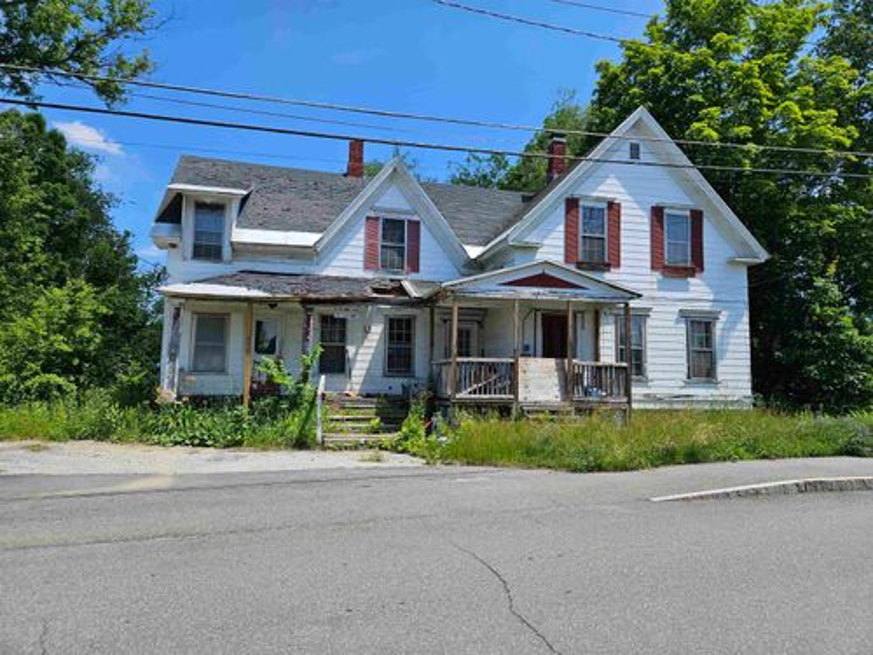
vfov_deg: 58.9
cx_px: 436
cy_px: 328
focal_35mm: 23
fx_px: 580
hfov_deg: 73.9
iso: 25
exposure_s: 1/1839
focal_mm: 5.4
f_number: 1.8
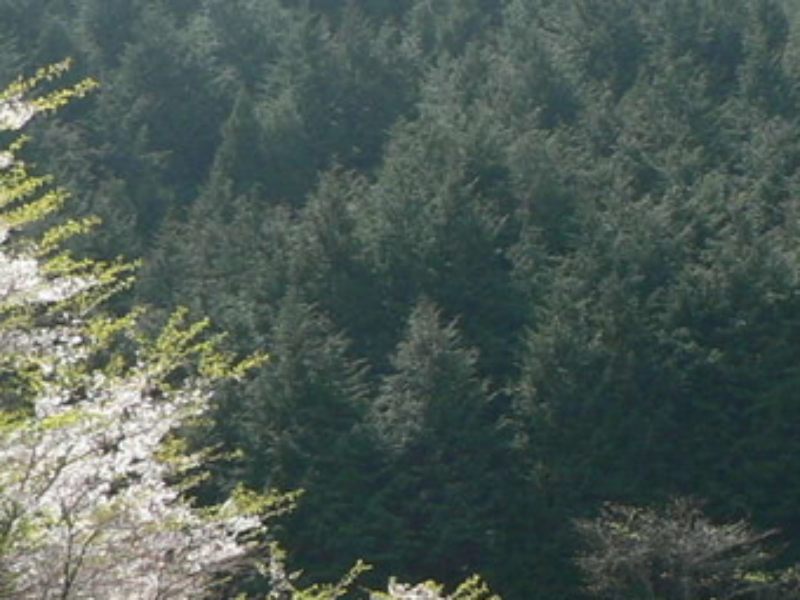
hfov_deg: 15.3
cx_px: 791
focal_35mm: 127
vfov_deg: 11.7
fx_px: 2935
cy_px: 325
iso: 80
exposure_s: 1/250
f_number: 4
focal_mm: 6
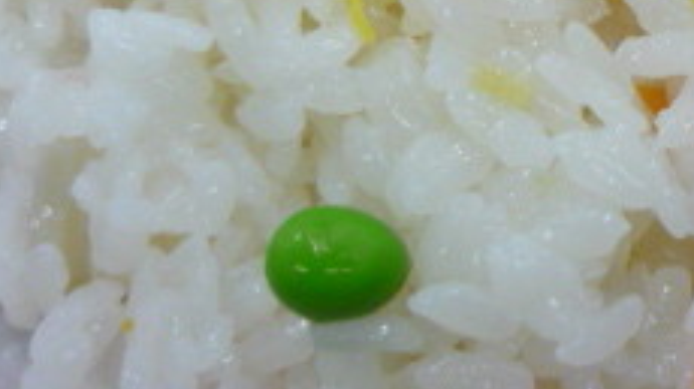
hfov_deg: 21.2
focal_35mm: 100
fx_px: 1839
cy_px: 3
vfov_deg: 12.0
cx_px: 507
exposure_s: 1/30
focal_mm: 5.5
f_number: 2.8
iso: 250
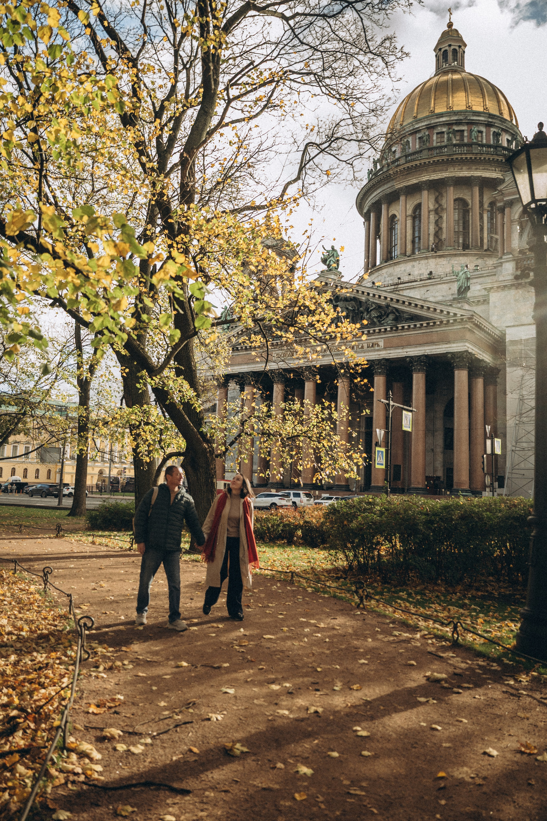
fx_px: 661
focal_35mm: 29
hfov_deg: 44.9
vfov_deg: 63.7
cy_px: 410
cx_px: 274
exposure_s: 1/320
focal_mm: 29
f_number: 2.8
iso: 640
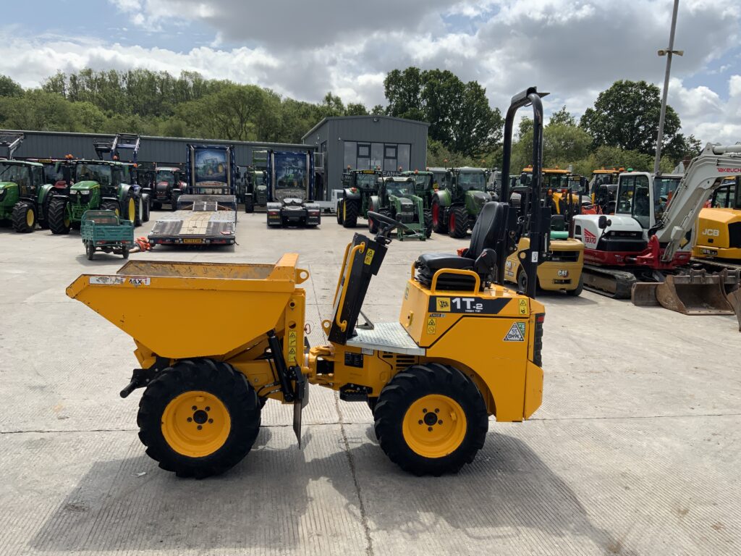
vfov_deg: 48.2
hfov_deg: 61.7
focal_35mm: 29
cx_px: 370
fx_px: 621
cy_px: 278
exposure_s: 1/1786
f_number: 1.8
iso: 16
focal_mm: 3
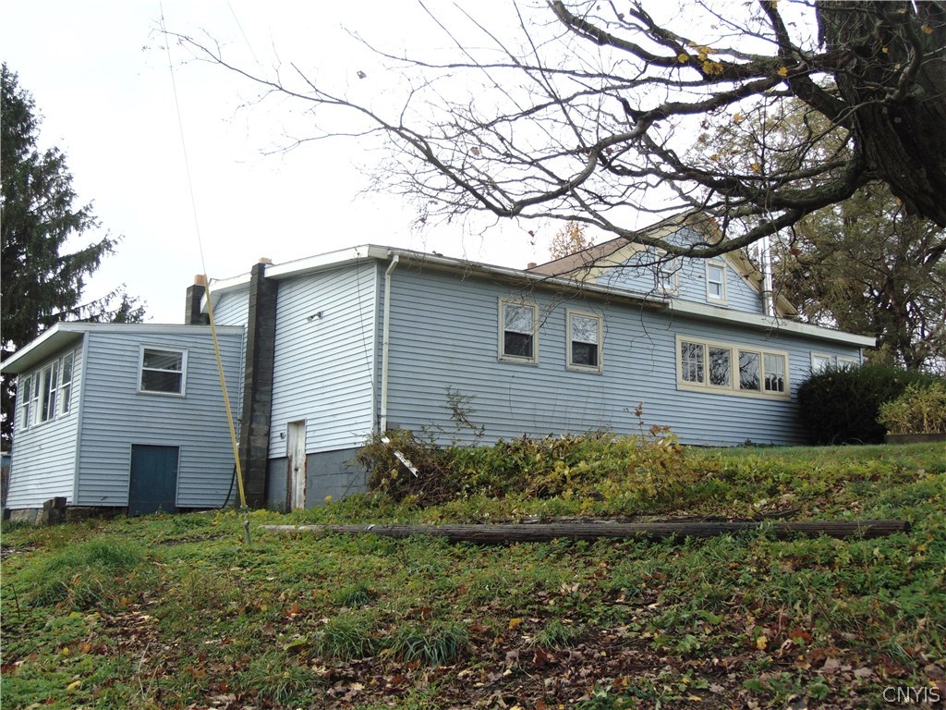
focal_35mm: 35
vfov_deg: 40.7
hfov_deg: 52.6
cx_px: 473
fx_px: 956
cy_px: 355
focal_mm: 6.3
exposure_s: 1/400
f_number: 3.2
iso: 80
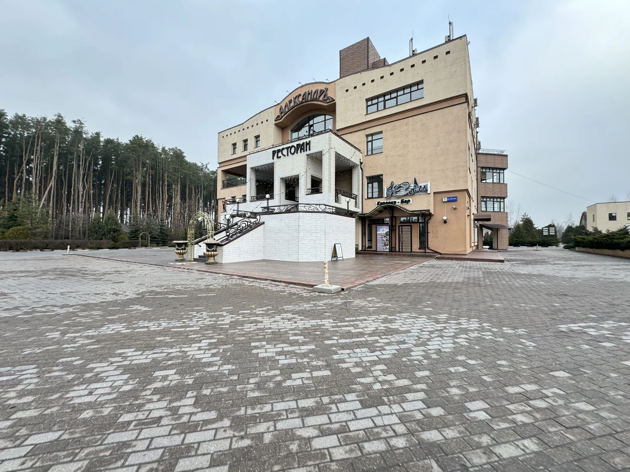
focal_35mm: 14
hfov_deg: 102.1
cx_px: 315
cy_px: 236
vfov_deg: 85.7
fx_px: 255
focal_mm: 2.22
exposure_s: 1/125
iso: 40
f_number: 2.2
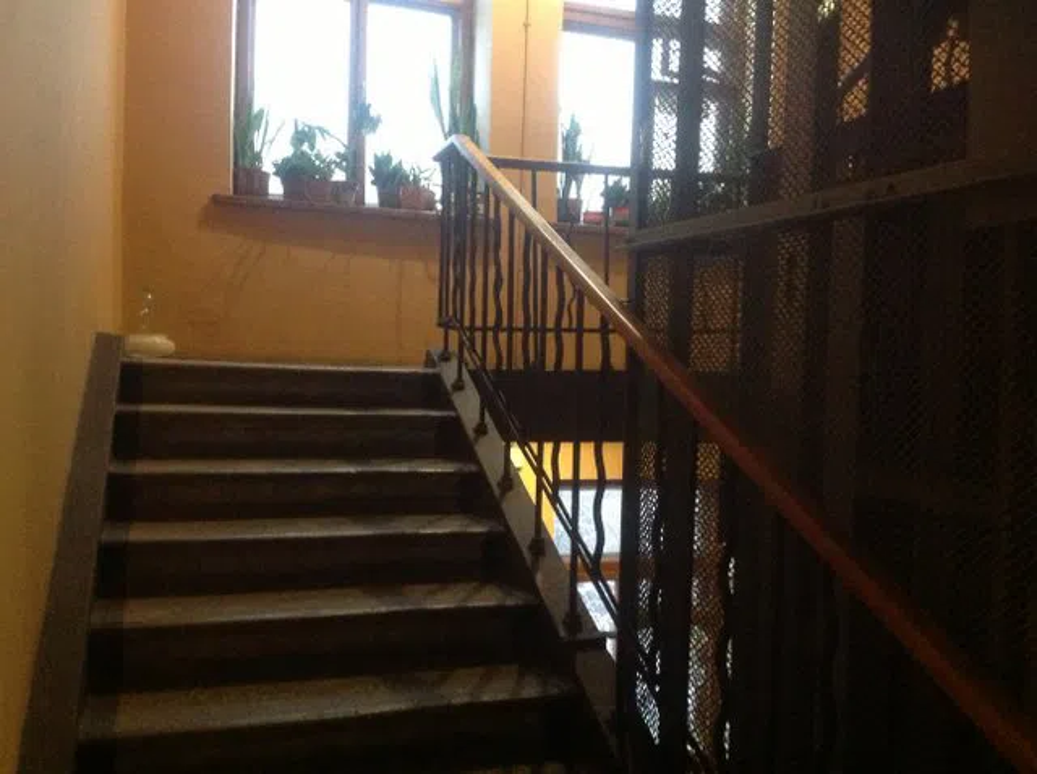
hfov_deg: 52.7
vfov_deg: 40.6
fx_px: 1047
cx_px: 518
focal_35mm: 35
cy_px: 387
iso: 800
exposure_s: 1/15
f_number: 2.4
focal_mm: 4.28
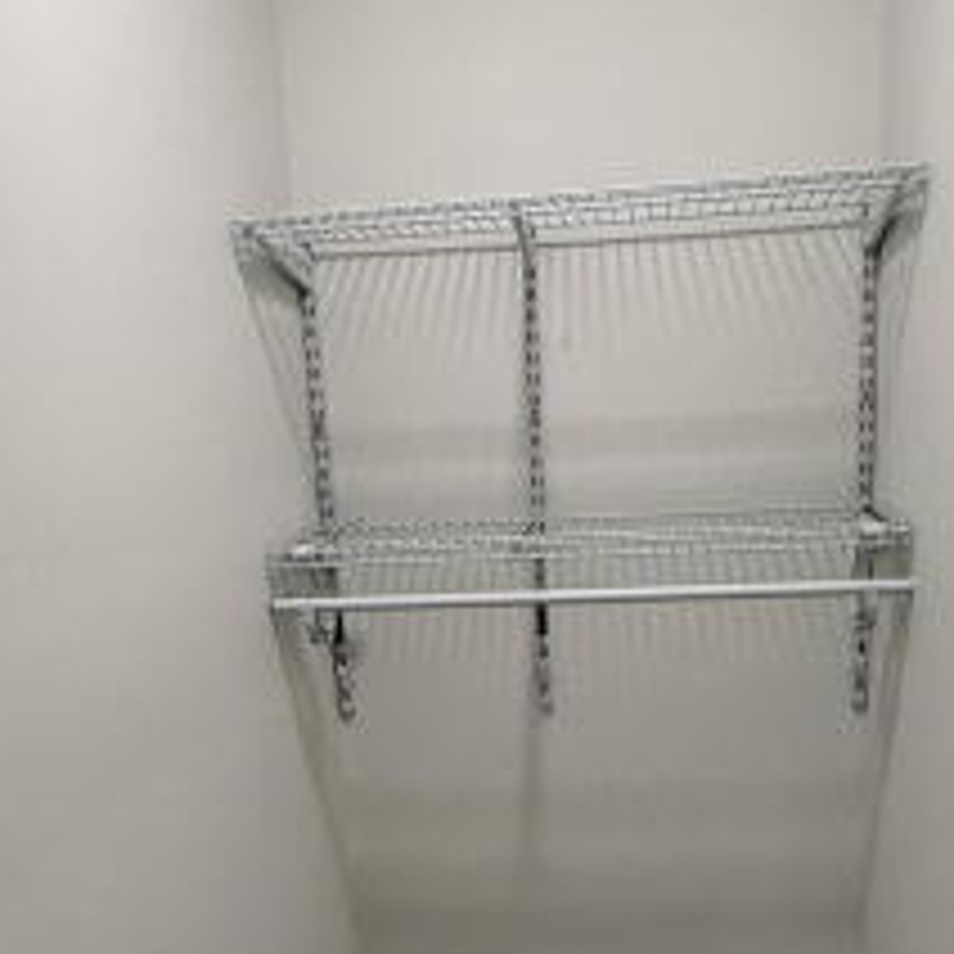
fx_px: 1216
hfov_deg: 42.8
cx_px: 486
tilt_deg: -14.4
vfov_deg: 41.5
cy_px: 722
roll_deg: +1.5
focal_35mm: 39
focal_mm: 2.22
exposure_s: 1/120
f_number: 2.2
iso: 200
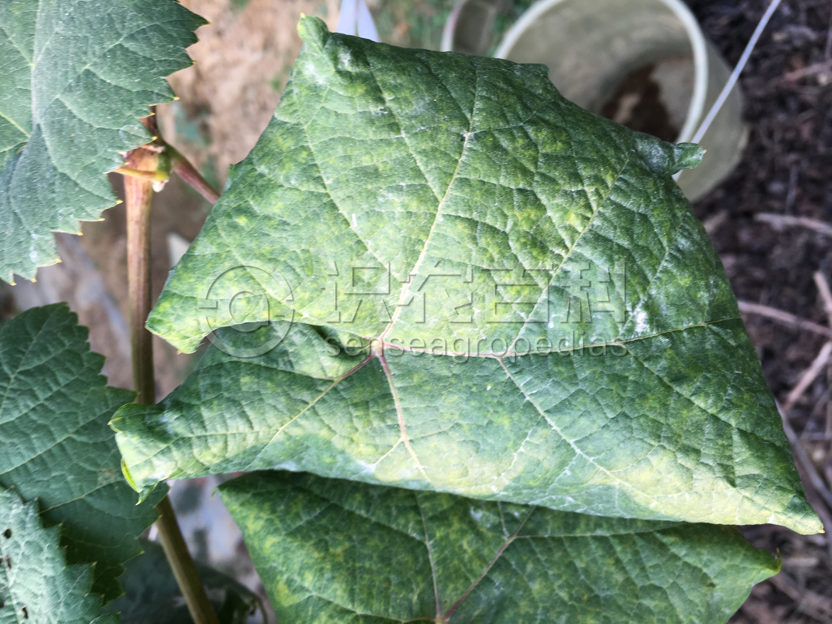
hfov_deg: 61.7
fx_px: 697
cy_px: 312
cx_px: 416
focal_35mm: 29
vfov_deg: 48.2
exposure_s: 1/100
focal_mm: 4.15
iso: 25
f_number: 2.2
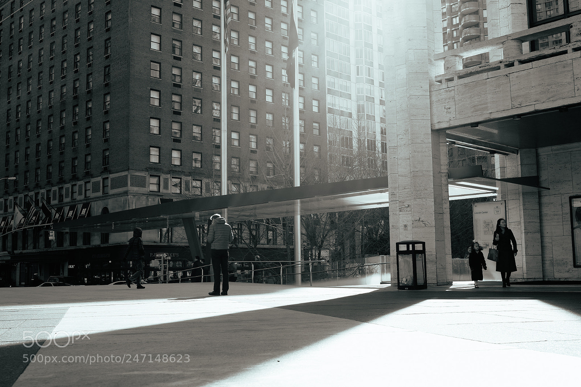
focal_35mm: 41
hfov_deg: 47.4
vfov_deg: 32.6
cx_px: 290
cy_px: 194
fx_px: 662
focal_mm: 27
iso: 200
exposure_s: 1/350
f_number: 6.4
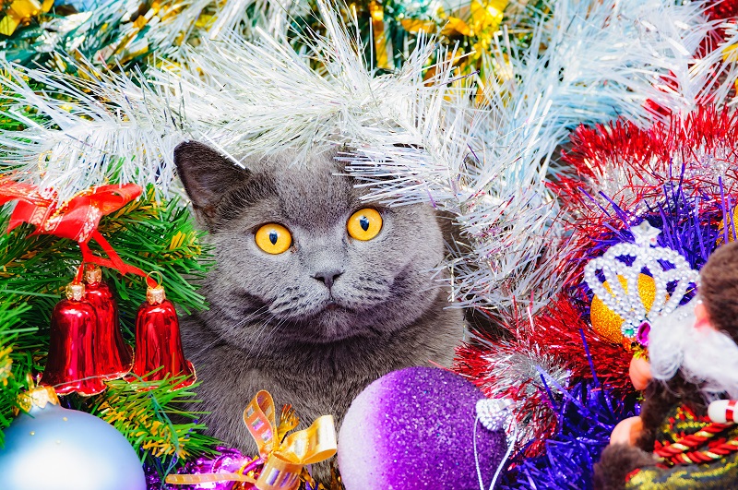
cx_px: 369
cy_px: 245
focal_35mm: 180
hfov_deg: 11.4
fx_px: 3685
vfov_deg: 7.6
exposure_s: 1/100
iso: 100
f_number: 10
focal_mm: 120
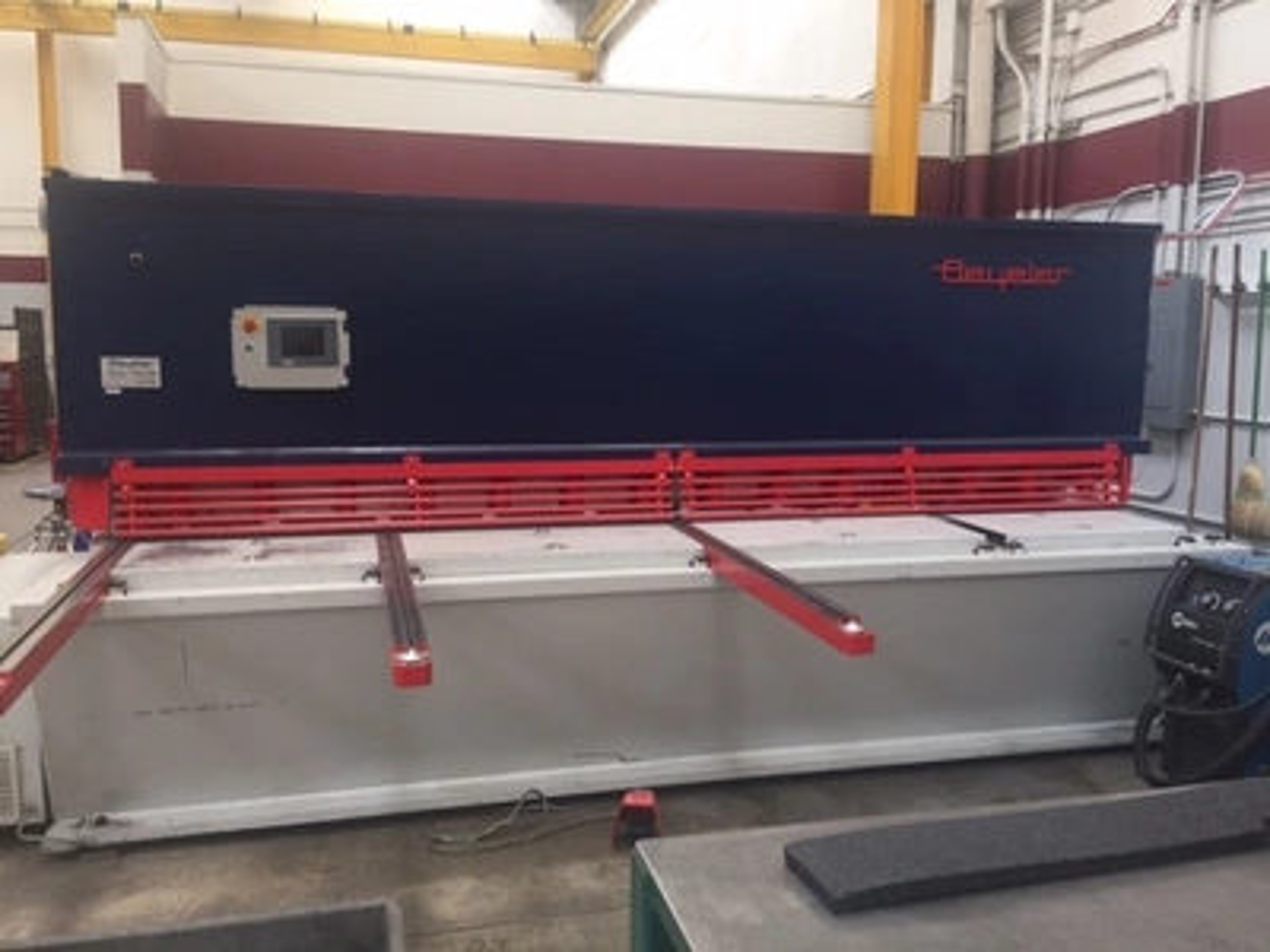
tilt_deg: -6.2
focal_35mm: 29
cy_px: 476
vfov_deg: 48.2
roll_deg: -1.2
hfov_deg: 61.7
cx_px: 635
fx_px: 1064
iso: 32
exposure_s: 1/60
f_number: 2.2
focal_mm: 4.15
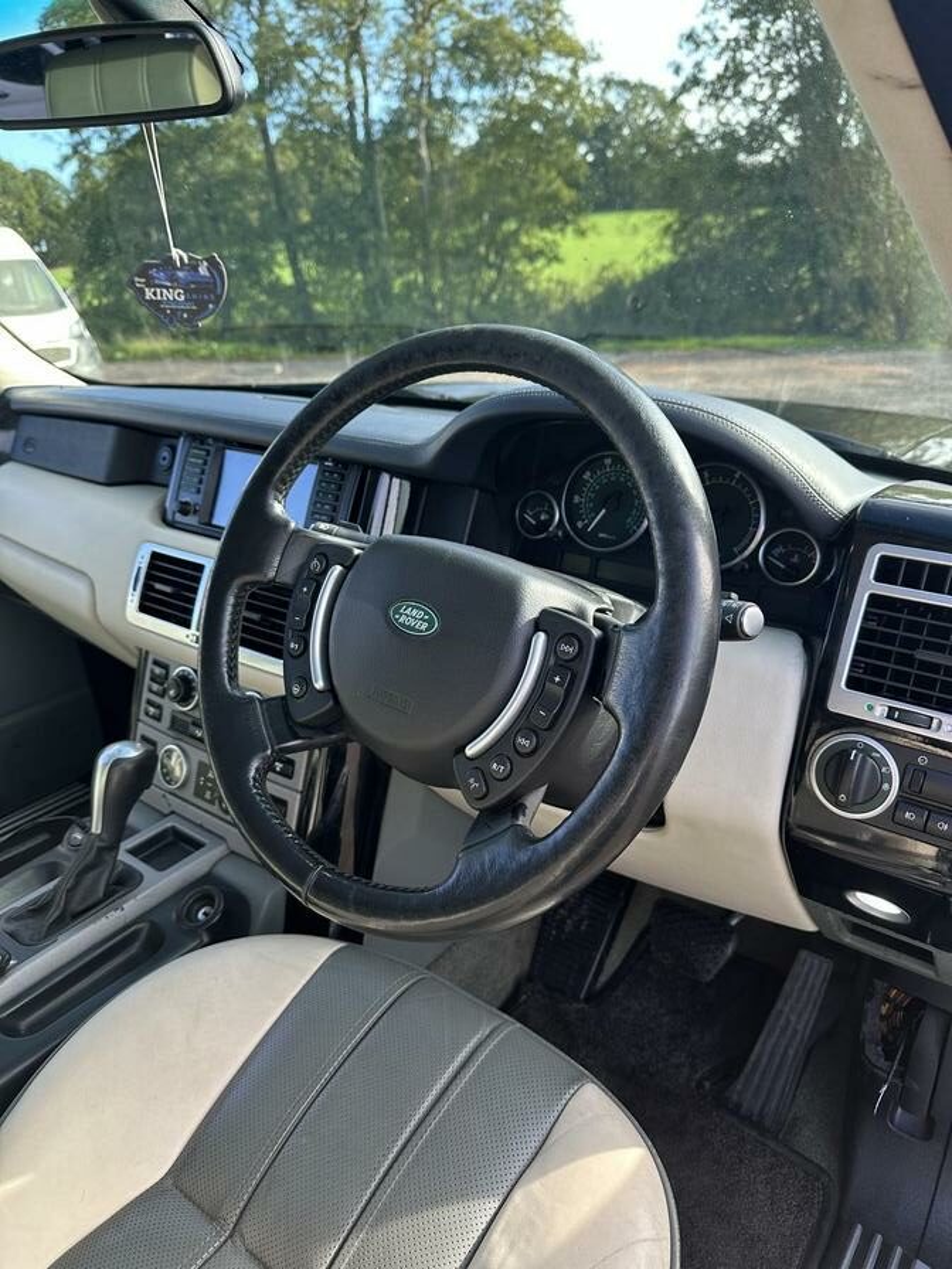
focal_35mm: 24
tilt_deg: -22.2
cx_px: 476
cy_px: 634
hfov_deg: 56.8
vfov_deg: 71.6
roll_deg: +2.9
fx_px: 880
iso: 80
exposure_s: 1/254
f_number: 1.78
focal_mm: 6.86
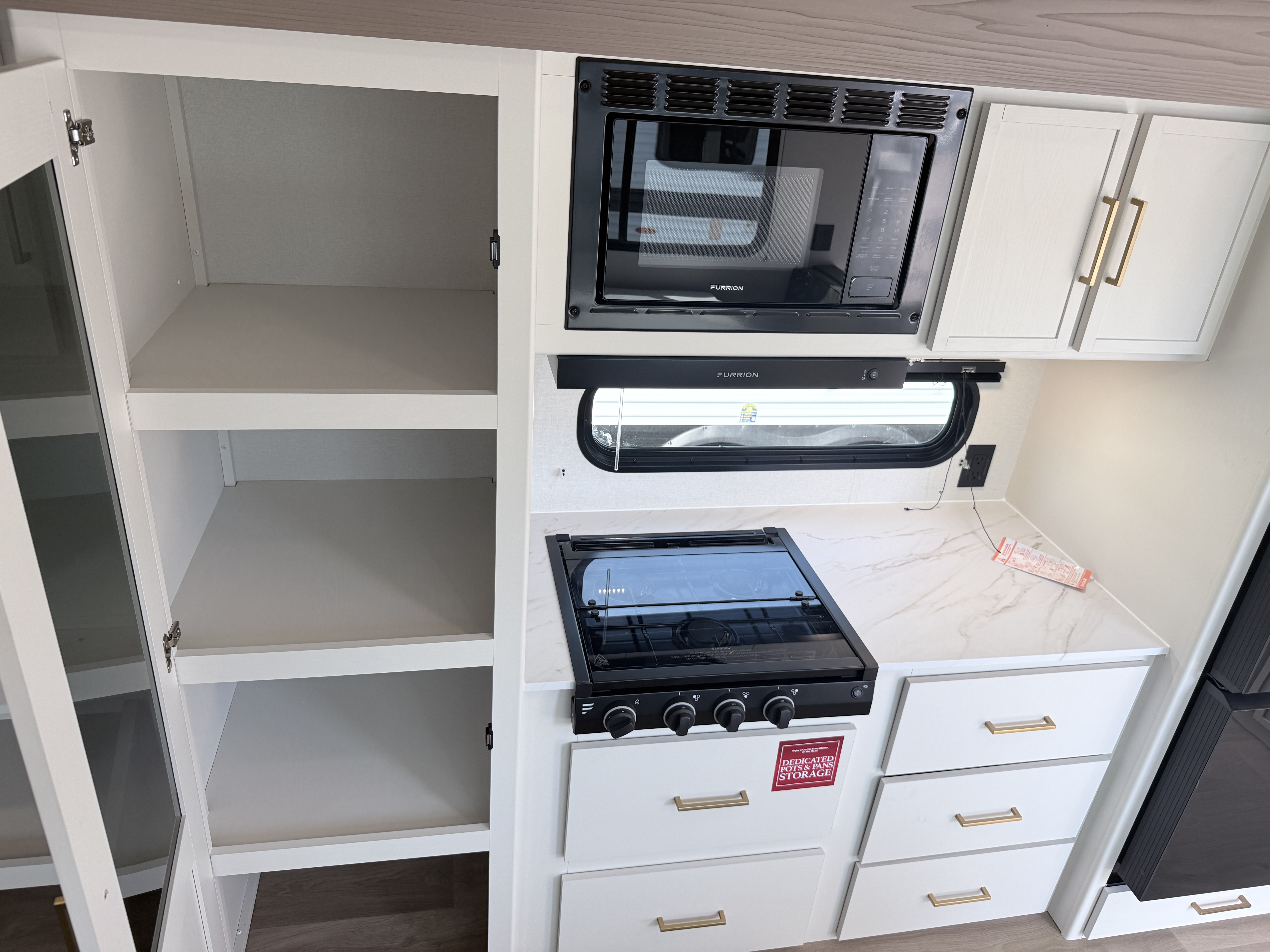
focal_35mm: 24
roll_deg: -4.7
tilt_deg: -25.1
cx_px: 635
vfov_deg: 56.8
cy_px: 476
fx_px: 881
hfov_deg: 71.6
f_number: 1.78
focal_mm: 6.76
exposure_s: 1/243
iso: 100
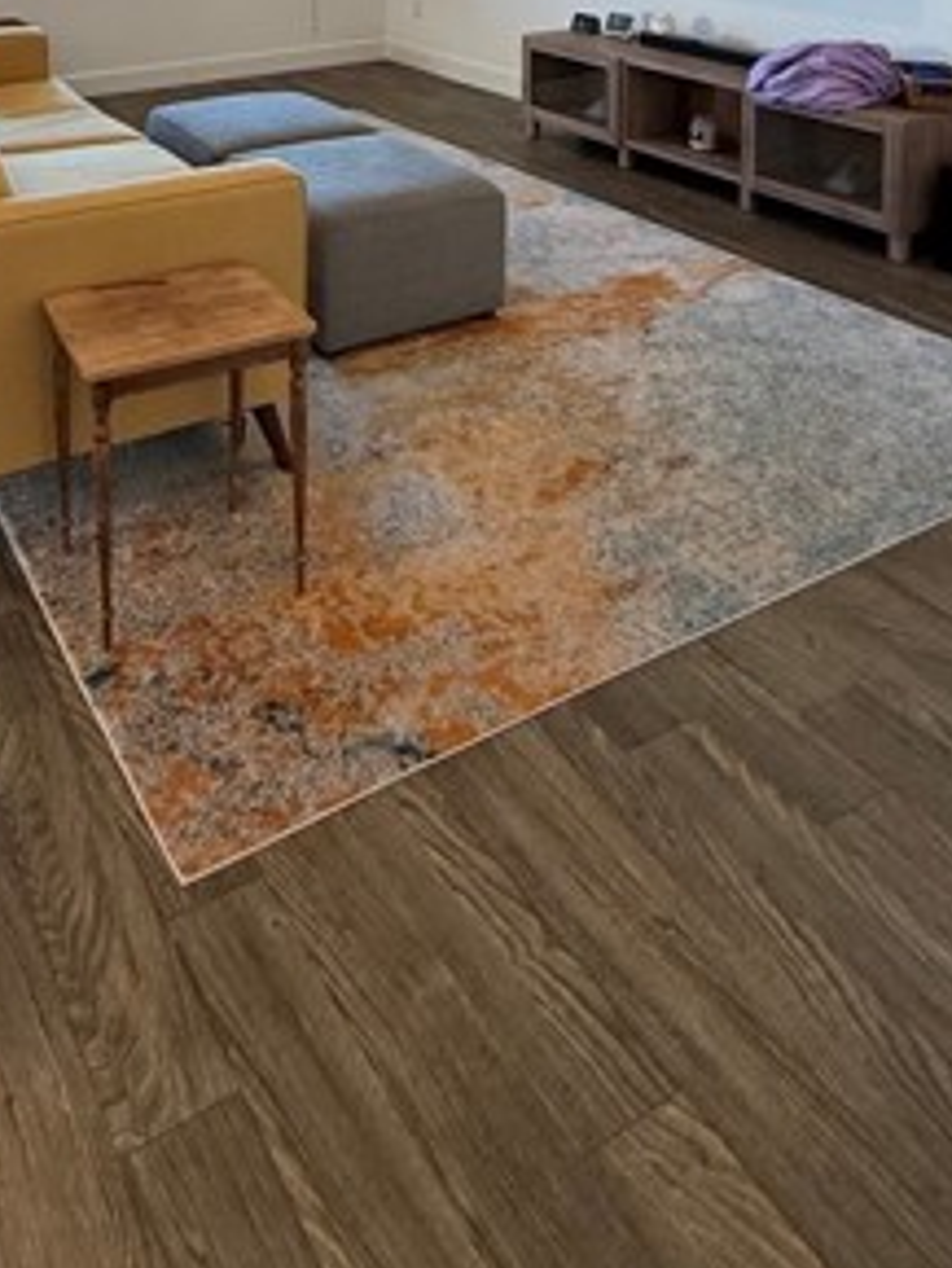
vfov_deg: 45.6
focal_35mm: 31
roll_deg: +0.1
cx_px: 215
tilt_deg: -3.9
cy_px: -88
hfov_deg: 43.7
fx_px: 1136
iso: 160
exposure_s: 1/120
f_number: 2.2
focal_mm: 2.22
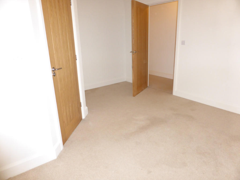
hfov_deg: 71.6
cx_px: 120
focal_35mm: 24
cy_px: 90
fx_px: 166
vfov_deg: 56.8
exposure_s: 1/60
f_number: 3.3
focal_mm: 4.3
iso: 400
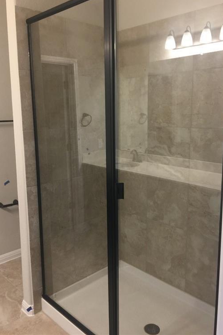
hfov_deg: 42.3
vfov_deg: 60.3
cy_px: 163
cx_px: 114
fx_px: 288
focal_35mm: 31
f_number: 2.2
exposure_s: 1/15
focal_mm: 4.15
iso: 64
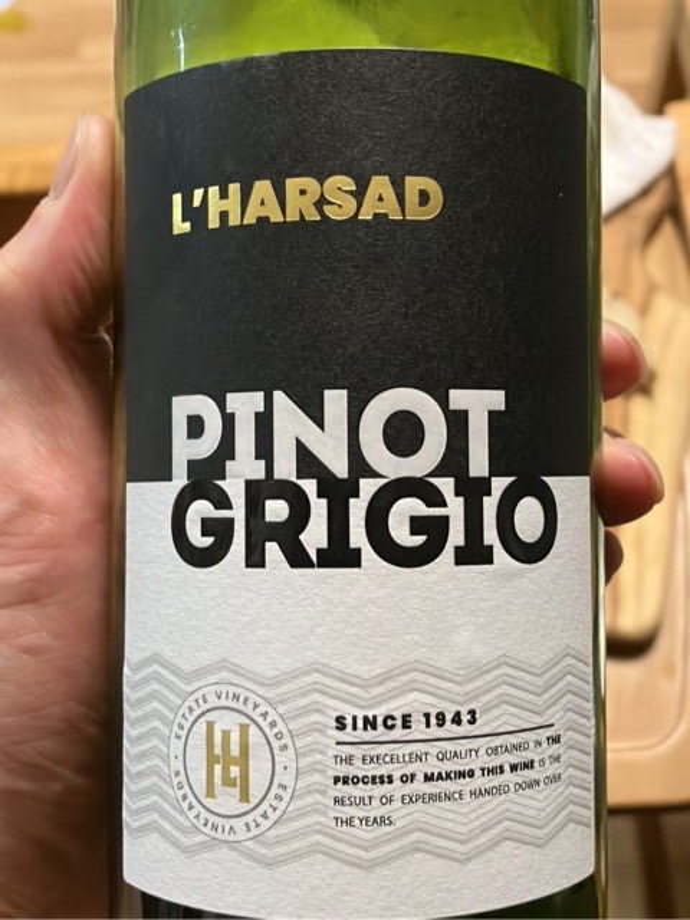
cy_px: 460
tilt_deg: -59.7
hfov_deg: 48.2
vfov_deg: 61.7
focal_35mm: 29
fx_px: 771
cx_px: 345
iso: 640
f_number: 1.8
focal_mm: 3.99
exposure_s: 1/40
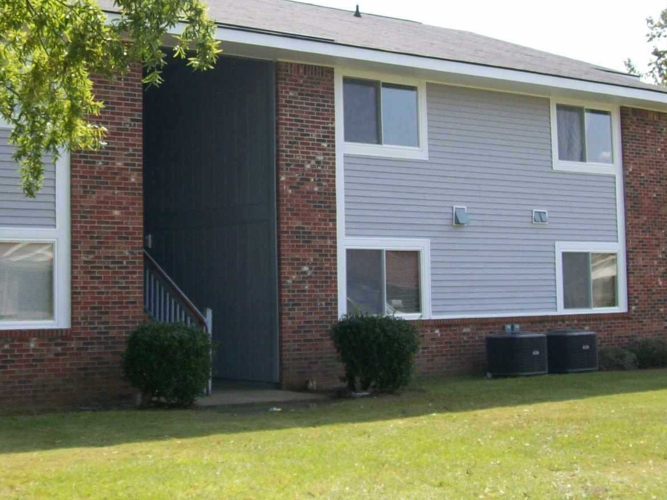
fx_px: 1214
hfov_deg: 30.4
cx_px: 210
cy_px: 194
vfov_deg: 23.2
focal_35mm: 63
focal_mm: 6
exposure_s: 1/640
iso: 80
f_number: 2.7
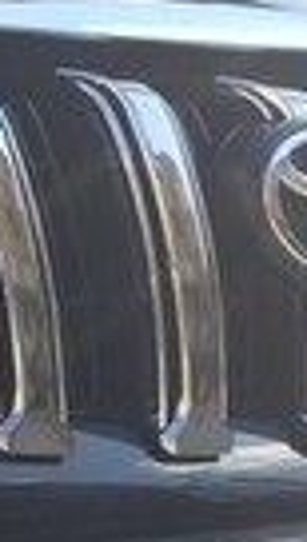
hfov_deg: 7.3
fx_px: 2203
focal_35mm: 153
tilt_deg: -3.1
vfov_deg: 13.9
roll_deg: +1.6
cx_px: -510
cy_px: 468
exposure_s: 1/719
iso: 32
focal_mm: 4.15
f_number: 2.2
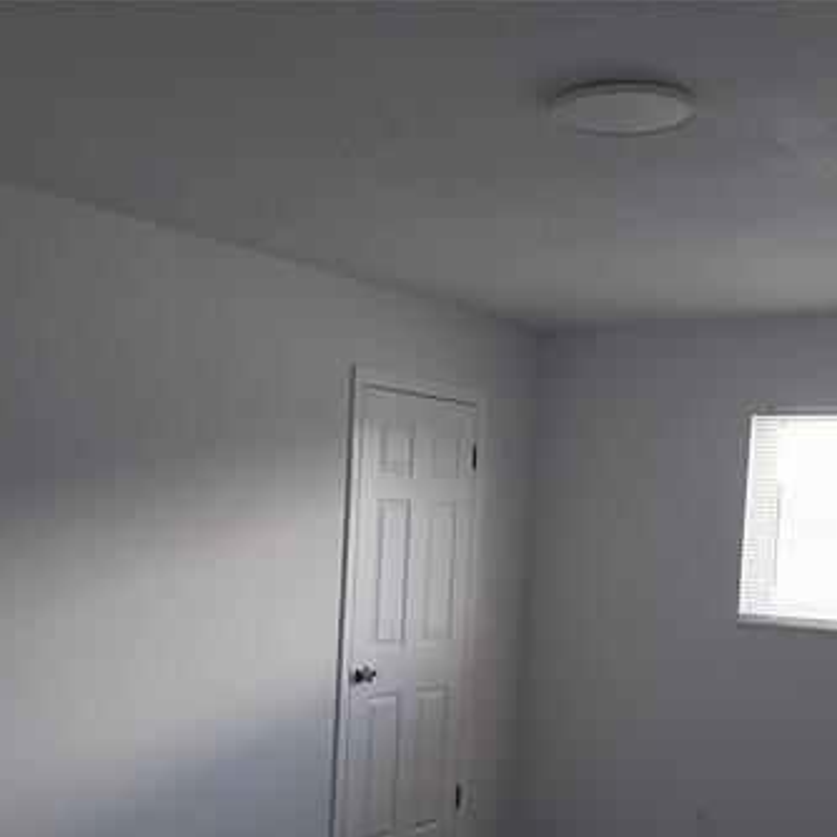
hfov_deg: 38.3
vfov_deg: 37.6
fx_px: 1204
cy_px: 599
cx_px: 456
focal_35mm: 44
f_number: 1.8
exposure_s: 1/60
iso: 125
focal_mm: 4
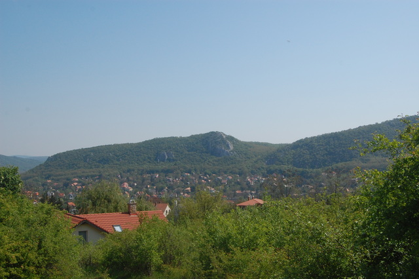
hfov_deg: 49.6
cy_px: 140
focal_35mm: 39
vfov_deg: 34.2
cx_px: 210
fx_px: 454
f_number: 9
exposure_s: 1/320
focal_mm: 26
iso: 400
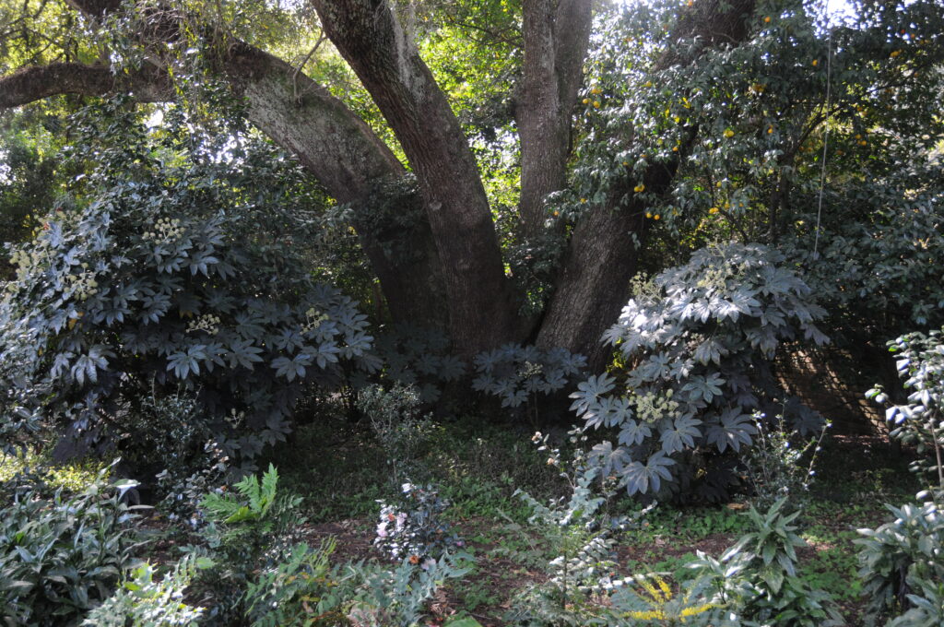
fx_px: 1021
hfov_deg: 49.6
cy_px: 314
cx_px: 472
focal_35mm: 39
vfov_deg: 34.1
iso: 640
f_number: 3.8
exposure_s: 1/250
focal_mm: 26
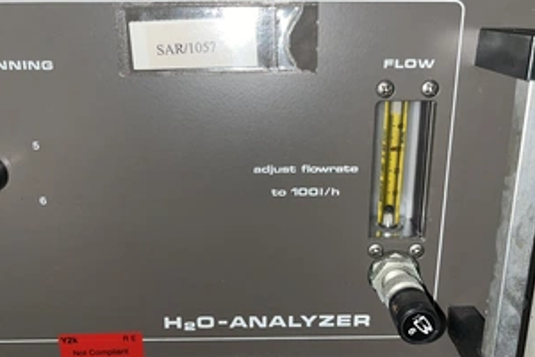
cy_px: 177
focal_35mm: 36
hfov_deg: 53.1
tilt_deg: -19.9
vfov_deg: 36.9
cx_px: 268
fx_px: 535
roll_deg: -1.1
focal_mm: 5.1
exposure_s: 1/59
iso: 32
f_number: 1.6
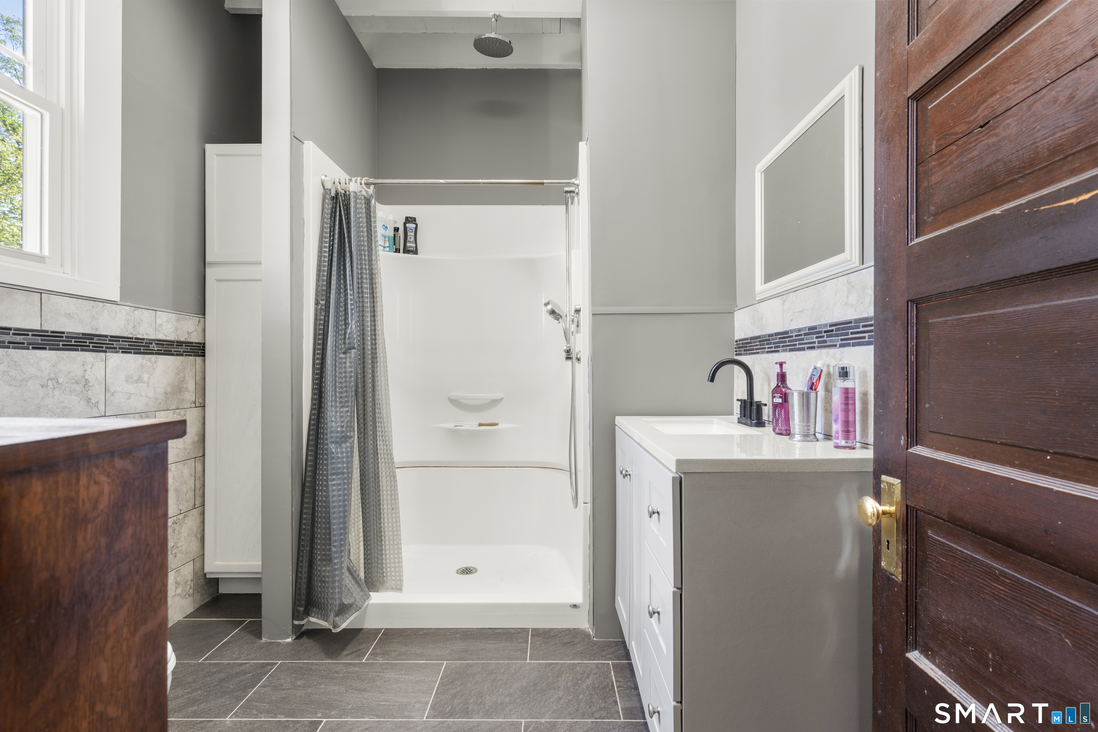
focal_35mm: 16
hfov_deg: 96.7
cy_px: 366
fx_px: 488
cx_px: 549
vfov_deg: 73.7
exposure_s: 4
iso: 200
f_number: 9
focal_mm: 16
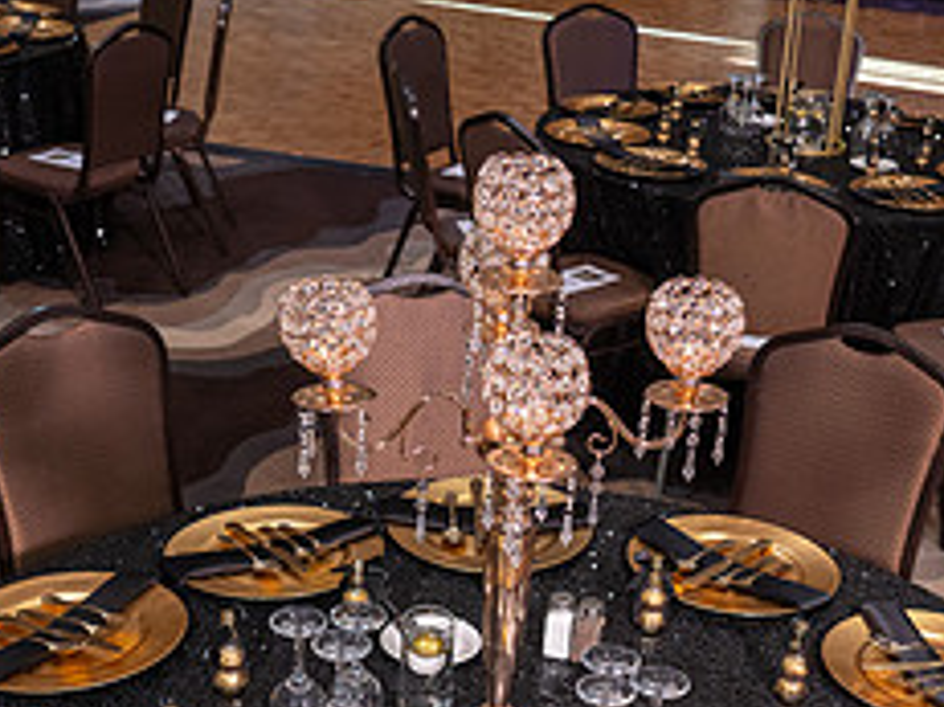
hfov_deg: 33.2
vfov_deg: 24.3
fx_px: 1581
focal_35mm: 58
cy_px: 672
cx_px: 507
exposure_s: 1/125
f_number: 4
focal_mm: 24
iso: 1600
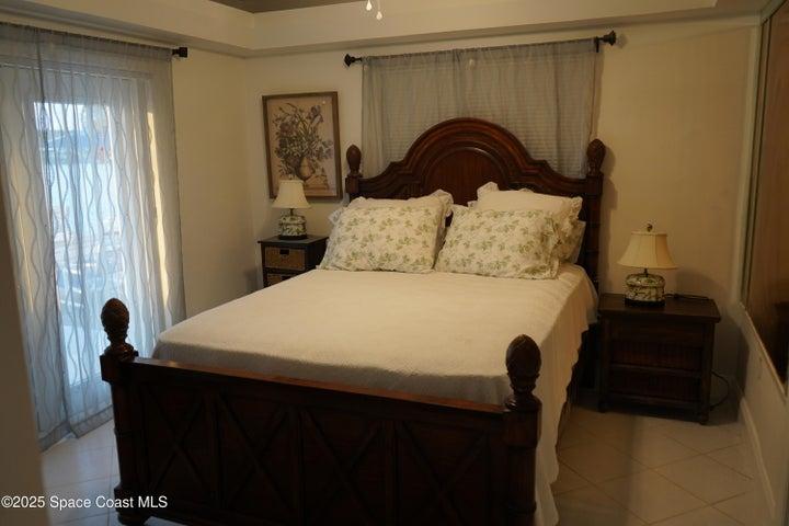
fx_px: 614
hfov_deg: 65.5
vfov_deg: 46.4
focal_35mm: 28
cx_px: 394
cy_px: 263
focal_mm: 28
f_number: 4
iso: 1600
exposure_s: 1/160
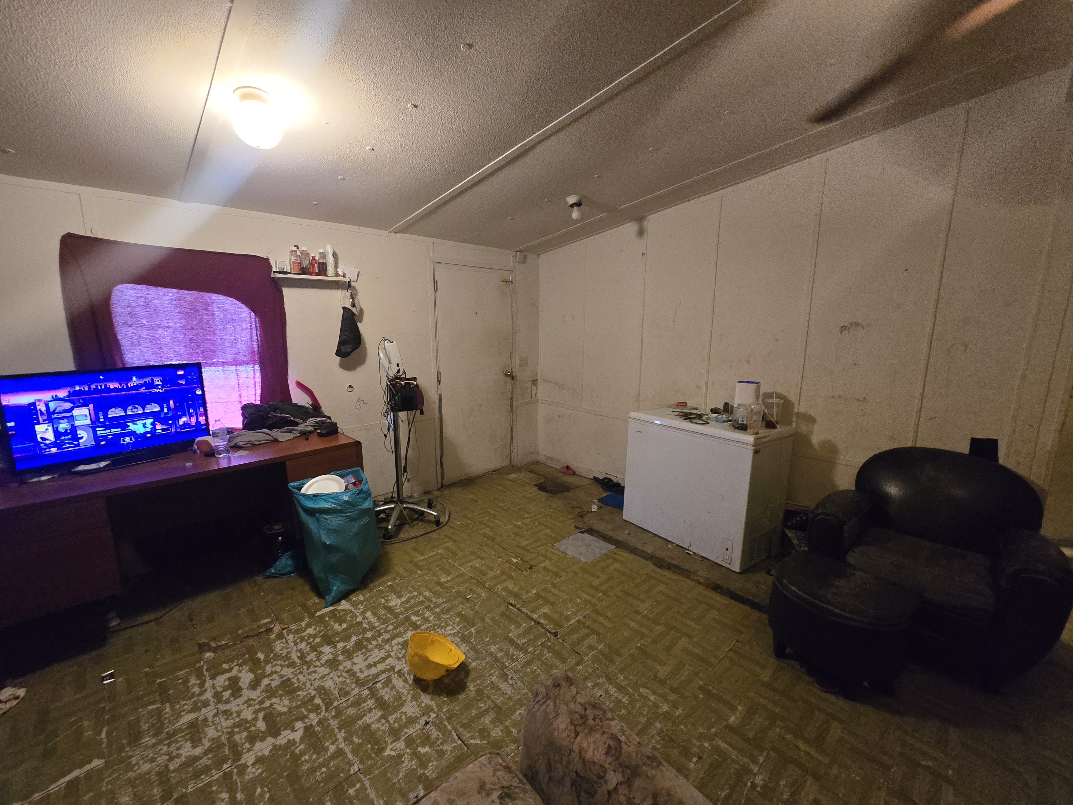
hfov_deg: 106.2
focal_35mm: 13
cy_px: 402
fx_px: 403
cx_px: 536
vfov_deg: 89.9
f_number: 2.2
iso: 1250
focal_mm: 2.2
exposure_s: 1/60
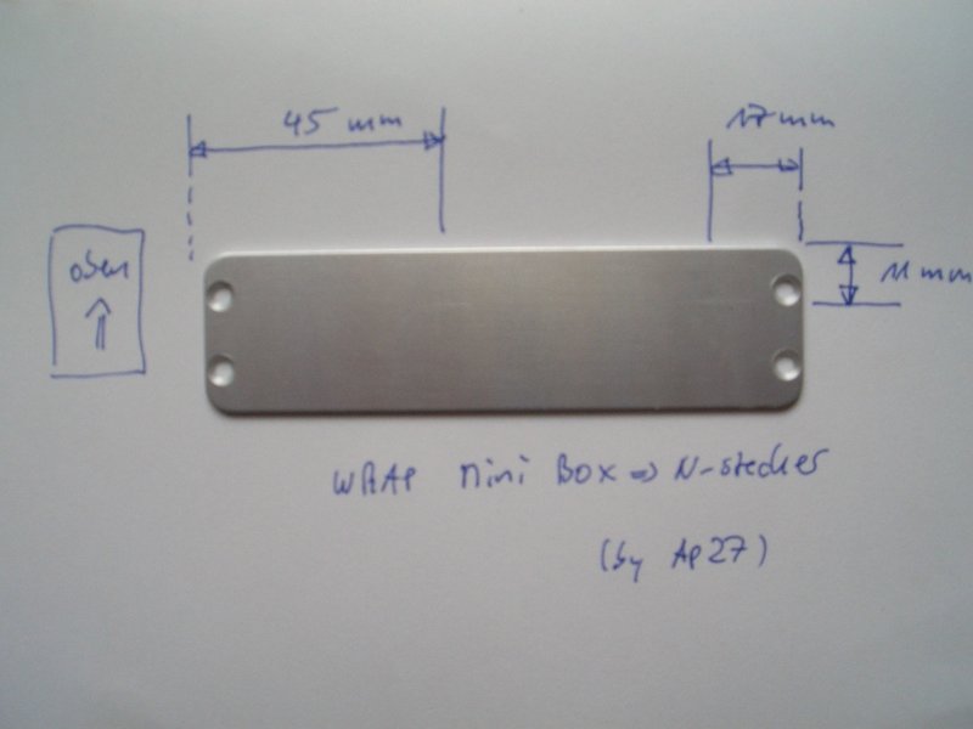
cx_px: 486
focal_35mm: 36
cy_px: 364
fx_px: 1012
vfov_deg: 39.7
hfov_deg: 51.4
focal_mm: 4.8
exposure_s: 1/80
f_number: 4
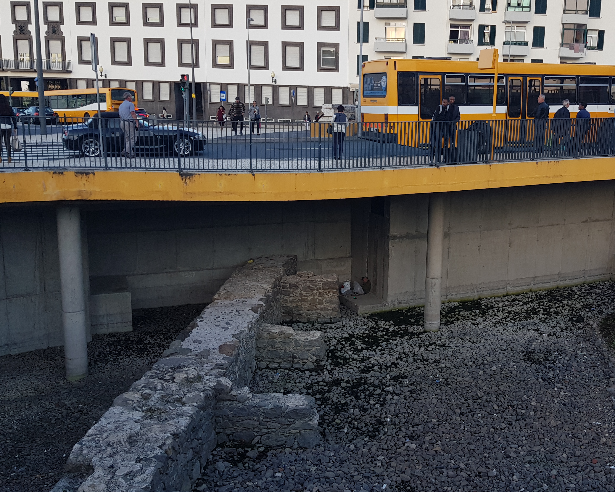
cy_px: 244
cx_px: 394
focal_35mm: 36
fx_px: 655
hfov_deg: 49.6
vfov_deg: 41.2
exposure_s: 1/240
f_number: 1.7
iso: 40
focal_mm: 4.2
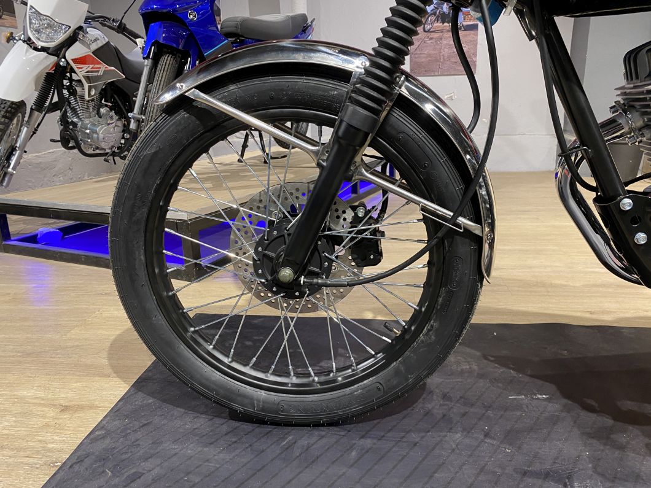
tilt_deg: -15.9
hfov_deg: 67.3
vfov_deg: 53.1
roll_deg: +1.5
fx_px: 489
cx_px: 326
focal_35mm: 26
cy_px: 244
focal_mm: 4.25
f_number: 1.8
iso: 160
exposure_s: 1/50
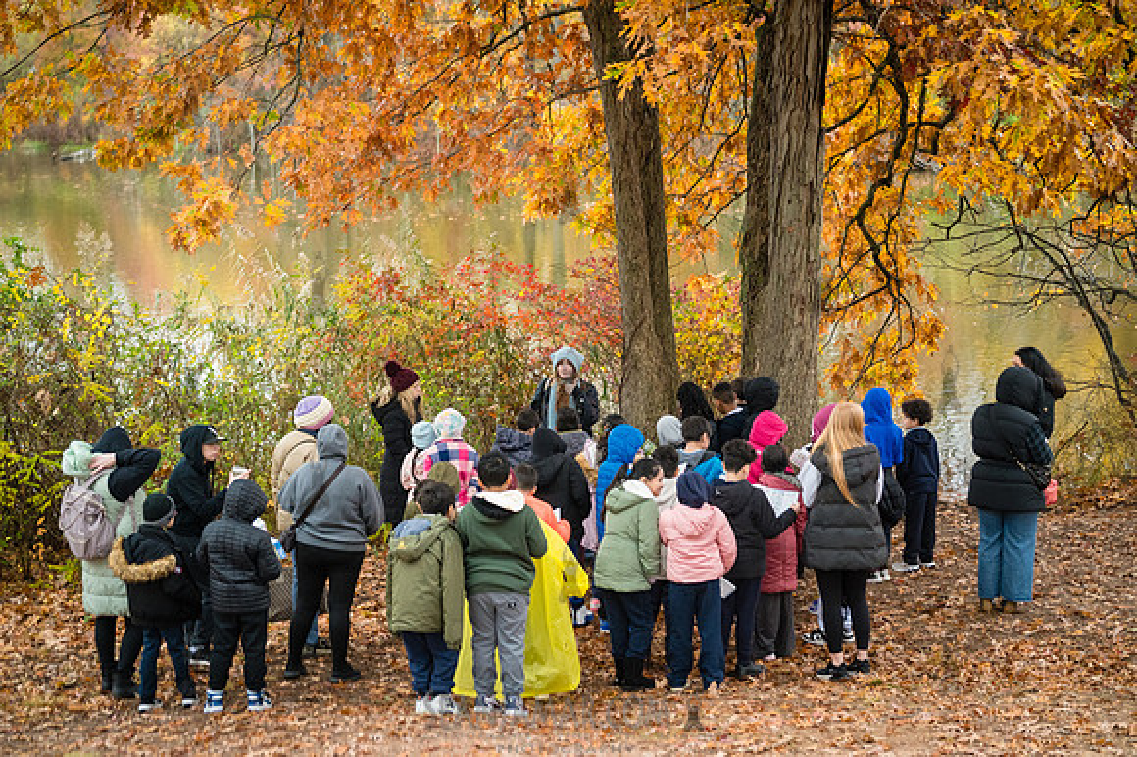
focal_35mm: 66
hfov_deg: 30.5
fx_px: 2083
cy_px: 378
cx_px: 568
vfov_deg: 20.6
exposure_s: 1/320
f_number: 3.2
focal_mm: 66
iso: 4000
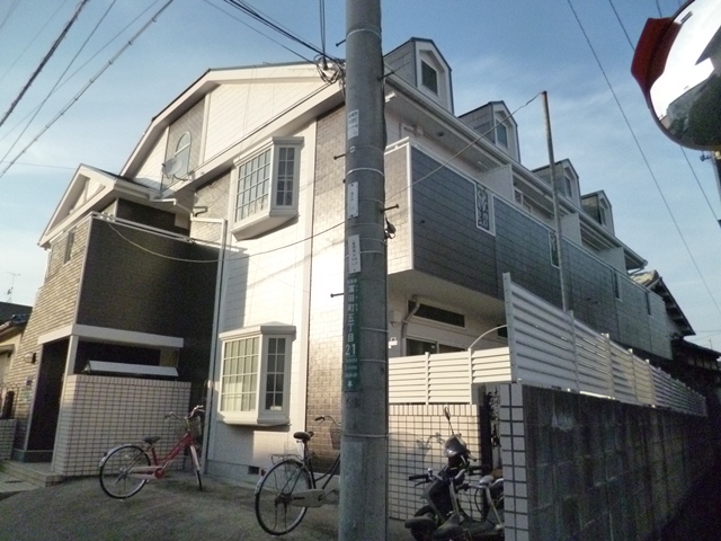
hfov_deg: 71.6
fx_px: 500
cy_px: 270
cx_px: 360
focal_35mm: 24
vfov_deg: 56.8
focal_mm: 4.3
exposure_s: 1/500
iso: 800
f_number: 9
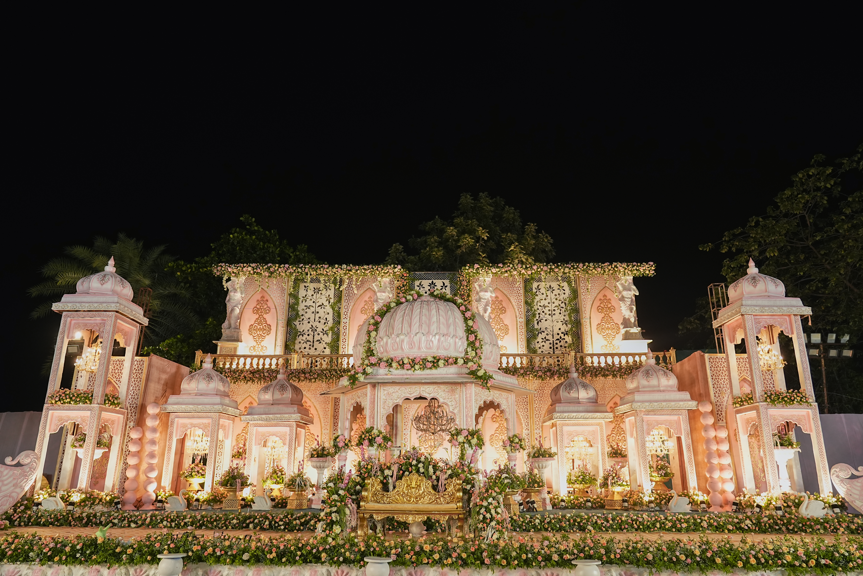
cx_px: 432
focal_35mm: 24
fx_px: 575
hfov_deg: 73.7
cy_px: 288
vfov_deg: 53.1
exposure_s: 1/125
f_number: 5
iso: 1250
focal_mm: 24
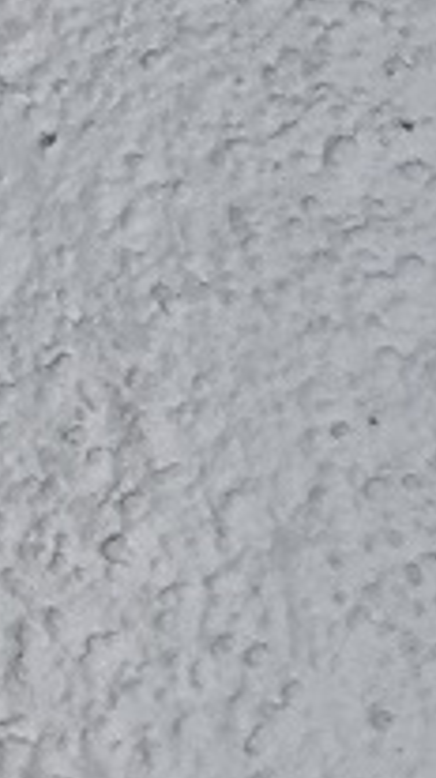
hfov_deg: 6.9
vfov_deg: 13.6
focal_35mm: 155
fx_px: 3195
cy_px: 838
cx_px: 1383
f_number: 1.8
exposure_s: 1/120
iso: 25
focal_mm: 5.4
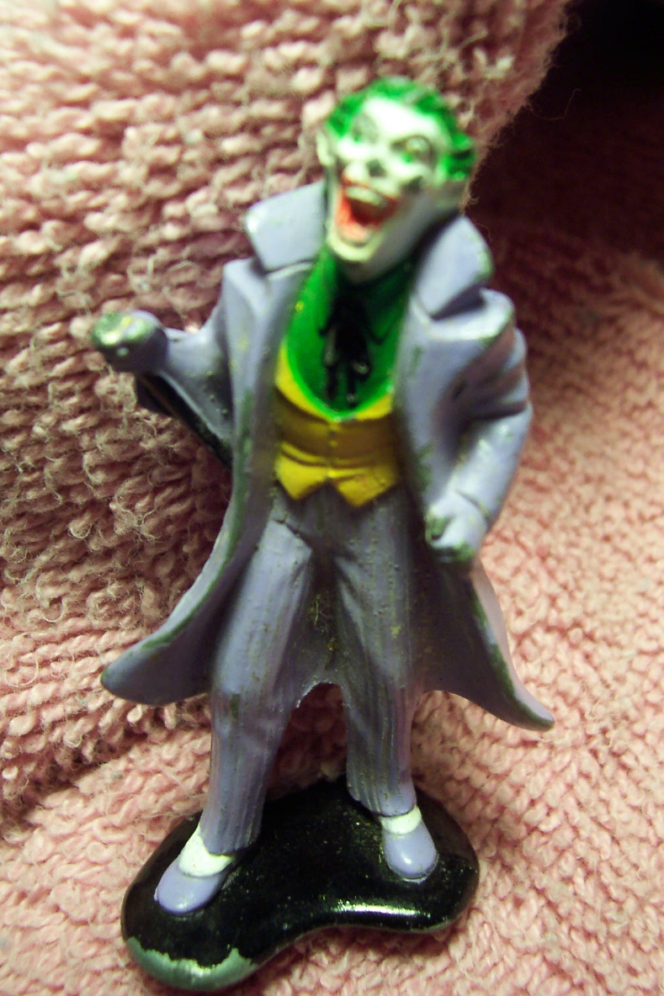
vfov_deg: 49.6
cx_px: 354
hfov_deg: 34.2
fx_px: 1079
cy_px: 501
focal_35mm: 39
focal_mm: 5.6
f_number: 2.8
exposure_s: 1/45
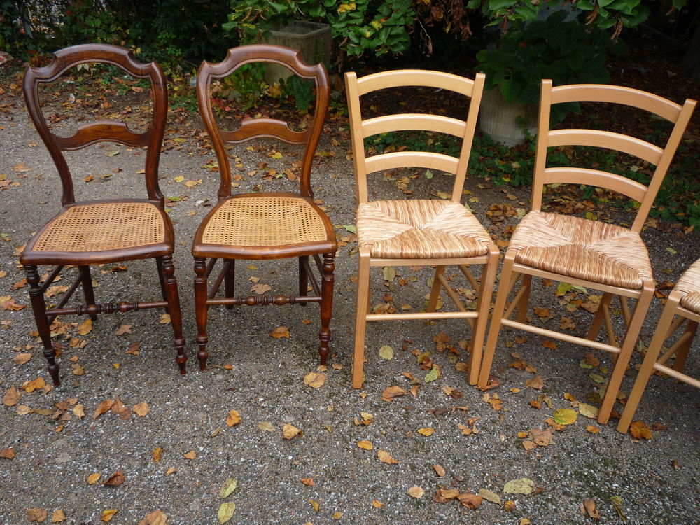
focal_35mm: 30
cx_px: 350
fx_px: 607
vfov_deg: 46.8
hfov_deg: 60.0
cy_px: 262
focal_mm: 5.2
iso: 100
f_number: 3.3
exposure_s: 1/50
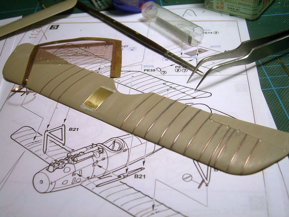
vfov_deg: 30.3
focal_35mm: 48
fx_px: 401
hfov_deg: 39.7
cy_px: 108
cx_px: 144
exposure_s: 1/74.9
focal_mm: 7.3
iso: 50
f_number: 3.1
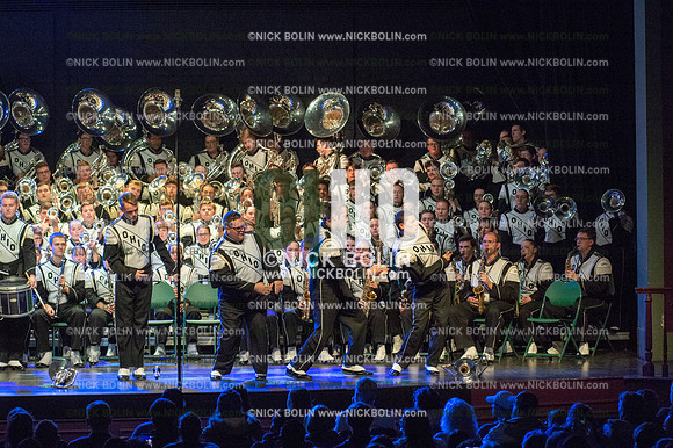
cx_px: 336
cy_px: 224
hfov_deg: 14.7
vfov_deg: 9.8
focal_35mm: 140
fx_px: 2616
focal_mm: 140
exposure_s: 1/400
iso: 8000
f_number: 5.6
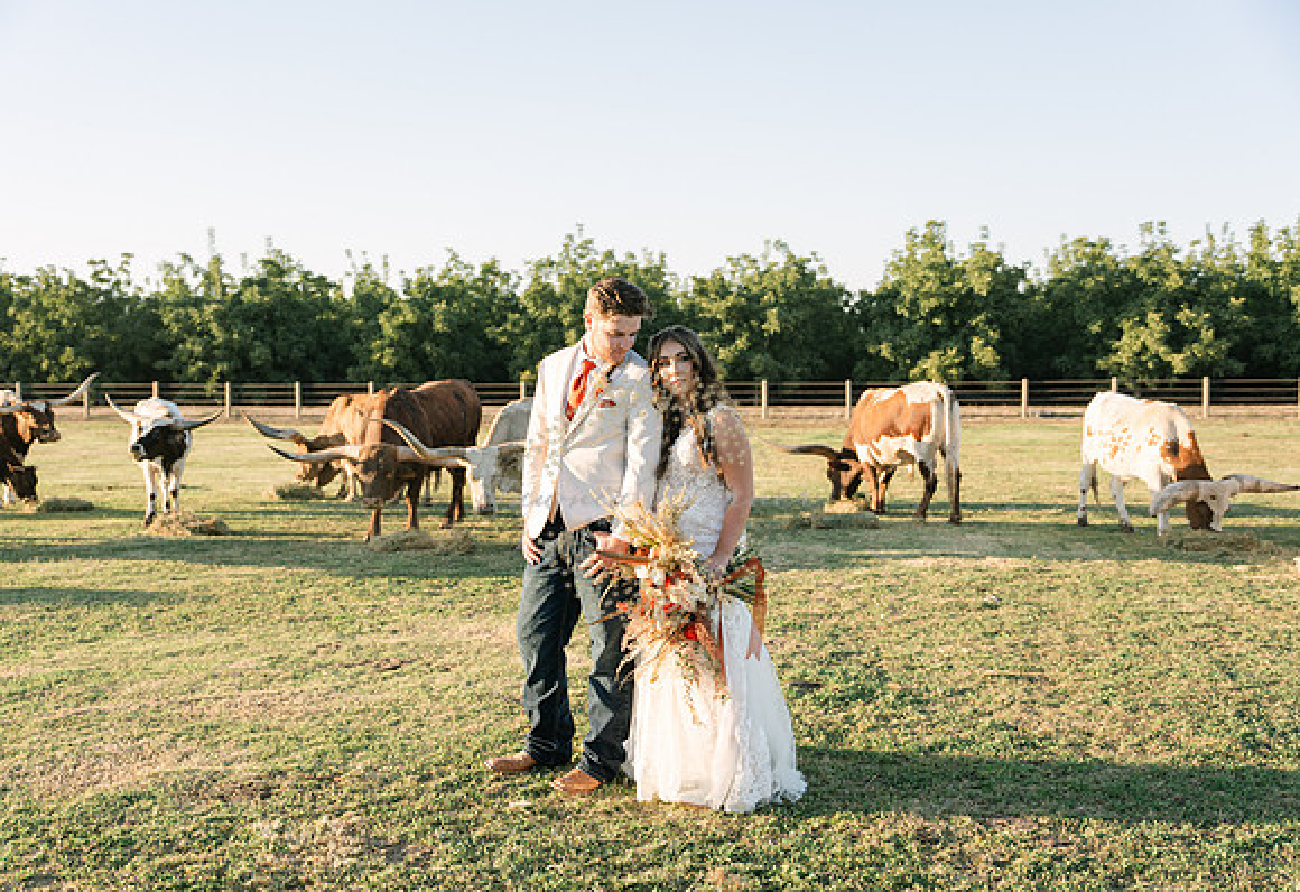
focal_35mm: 37
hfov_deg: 51.9
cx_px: 630
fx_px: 1334
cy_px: 446
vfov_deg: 37.0
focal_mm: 35.4
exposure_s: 1/800
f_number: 2.8
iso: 160
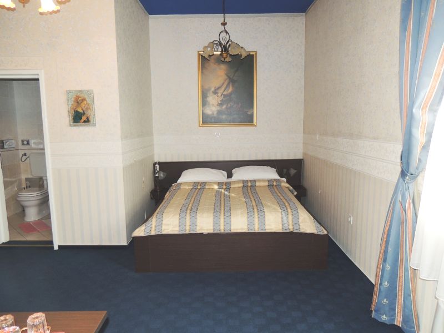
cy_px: 166
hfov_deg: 71.6
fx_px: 308
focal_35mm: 24
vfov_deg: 56.8
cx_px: 222
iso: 200
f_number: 3
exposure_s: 1/30
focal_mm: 4.3
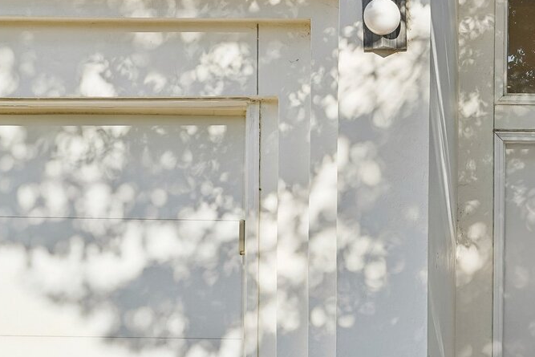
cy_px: 269
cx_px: 575
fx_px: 1263
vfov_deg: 16.0
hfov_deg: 22.7
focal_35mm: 85
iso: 100
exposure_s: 1/125
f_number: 8
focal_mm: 35
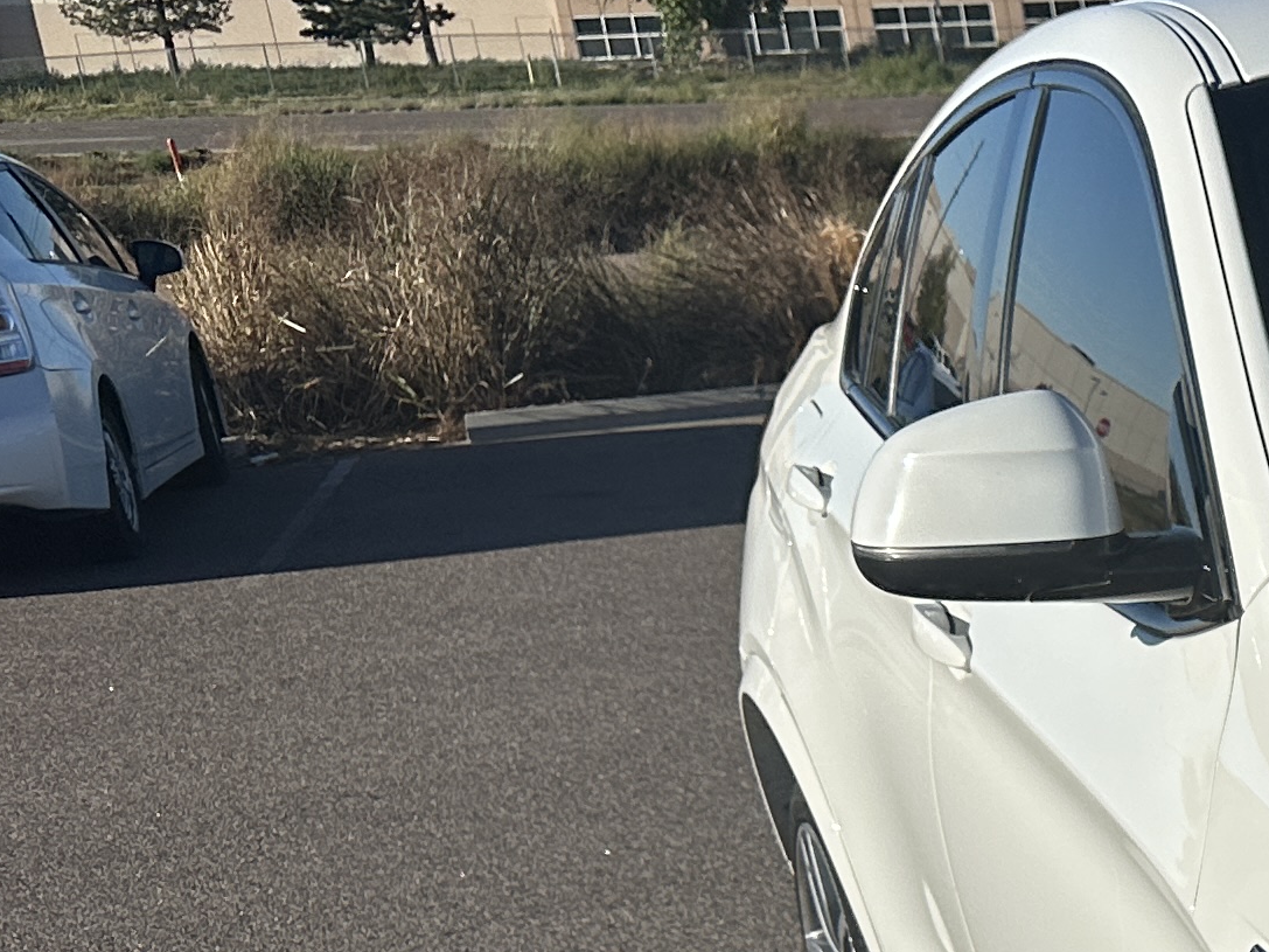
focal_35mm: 89
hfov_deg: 17.5
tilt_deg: -22.2
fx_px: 3262
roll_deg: +0.9
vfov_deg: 15.8
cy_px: 1210
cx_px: 2323
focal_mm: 6.86
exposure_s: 1/6211
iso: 80
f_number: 1.78
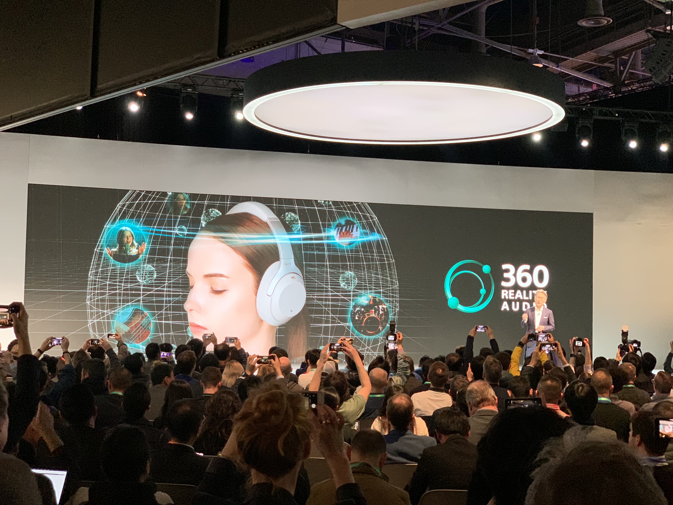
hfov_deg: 36.8
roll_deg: -1.2
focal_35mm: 52
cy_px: 252
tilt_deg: +4.9
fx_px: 1011
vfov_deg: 28.0
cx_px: 336
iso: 500
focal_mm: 6
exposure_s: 1/60
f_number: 2.4
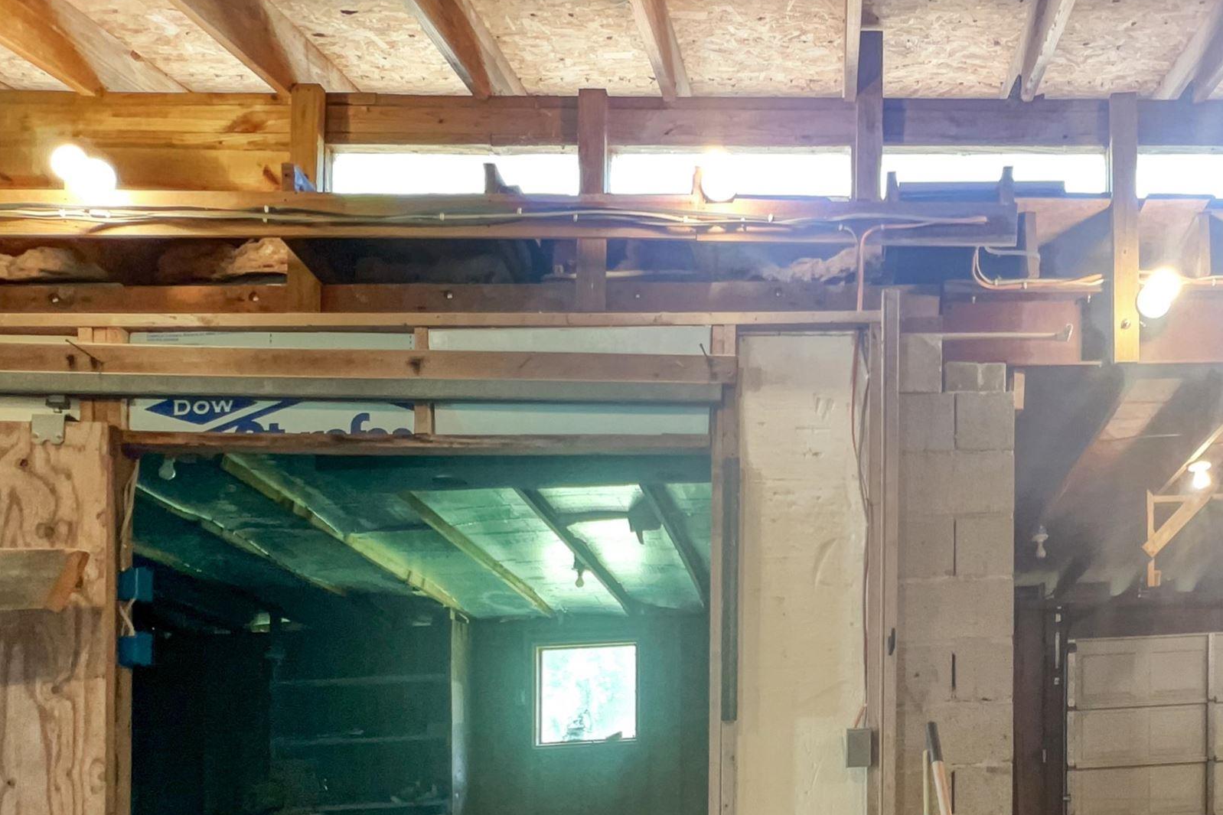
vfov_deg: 46.1
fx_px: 883
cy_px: 687
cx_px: 892
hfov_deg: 65.8
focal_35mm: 26
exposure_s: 1/20
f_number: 1.8
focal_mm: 1.6
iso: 250
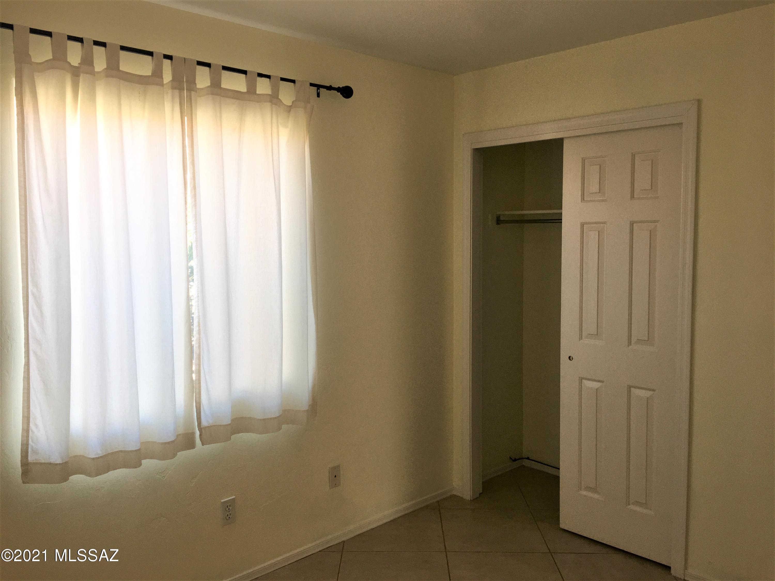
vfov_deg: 48.2
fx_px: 649
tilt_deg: -4.7
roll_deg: -0.5
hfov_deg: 61.7
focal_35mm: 29
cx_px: 388
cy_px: 290
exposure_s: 1/60
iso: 40
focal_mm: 4.15
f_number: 2.2
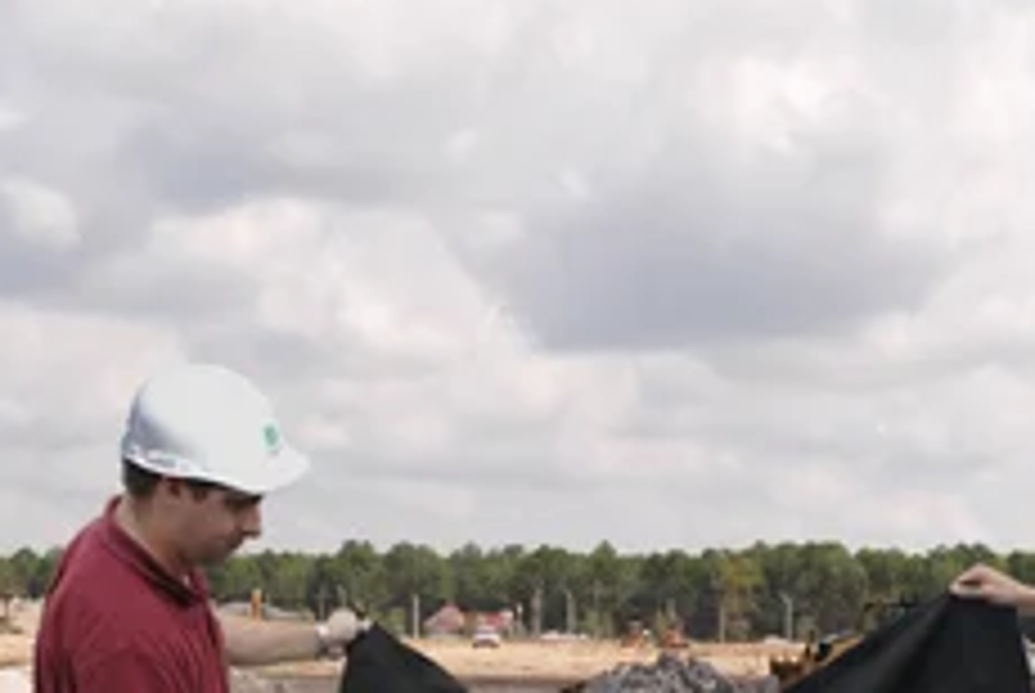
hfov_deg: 26.9
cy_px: 688
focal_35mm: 75
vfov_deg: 17.8
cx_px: 621
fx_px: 2159
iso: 200
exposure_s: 1/400
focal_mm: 18
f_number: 10
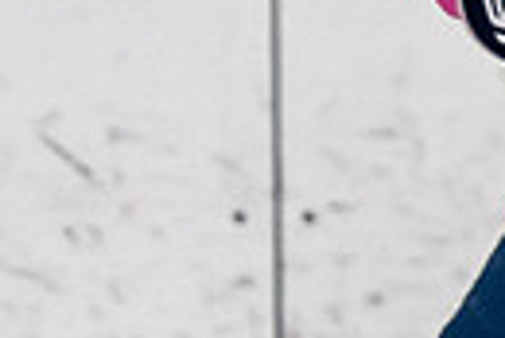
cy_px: -479
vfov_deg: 0.6
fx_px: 30853
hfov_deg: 0.9
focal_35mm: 2197
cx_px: 630
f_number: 3.5
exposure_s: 1/800
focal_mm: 180
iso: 2000
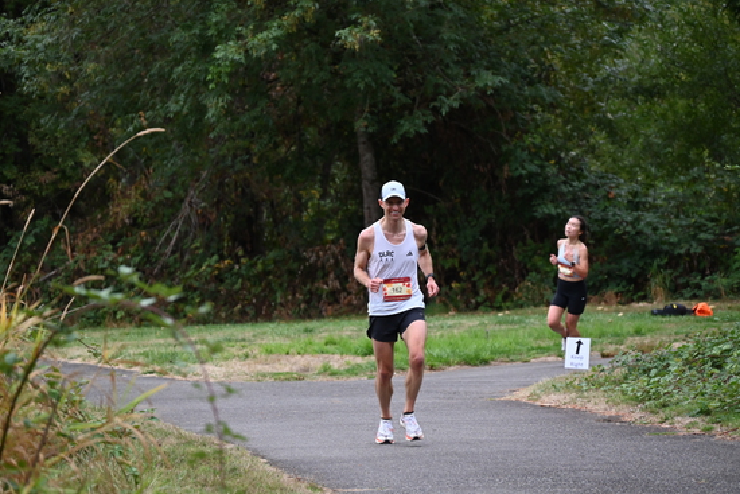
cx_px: 370
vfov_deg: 6.9
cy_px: 247
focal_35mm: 200
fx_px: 4112
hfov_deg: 10.3
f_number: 6.3
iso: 1100
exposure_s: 1/250
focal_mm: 200
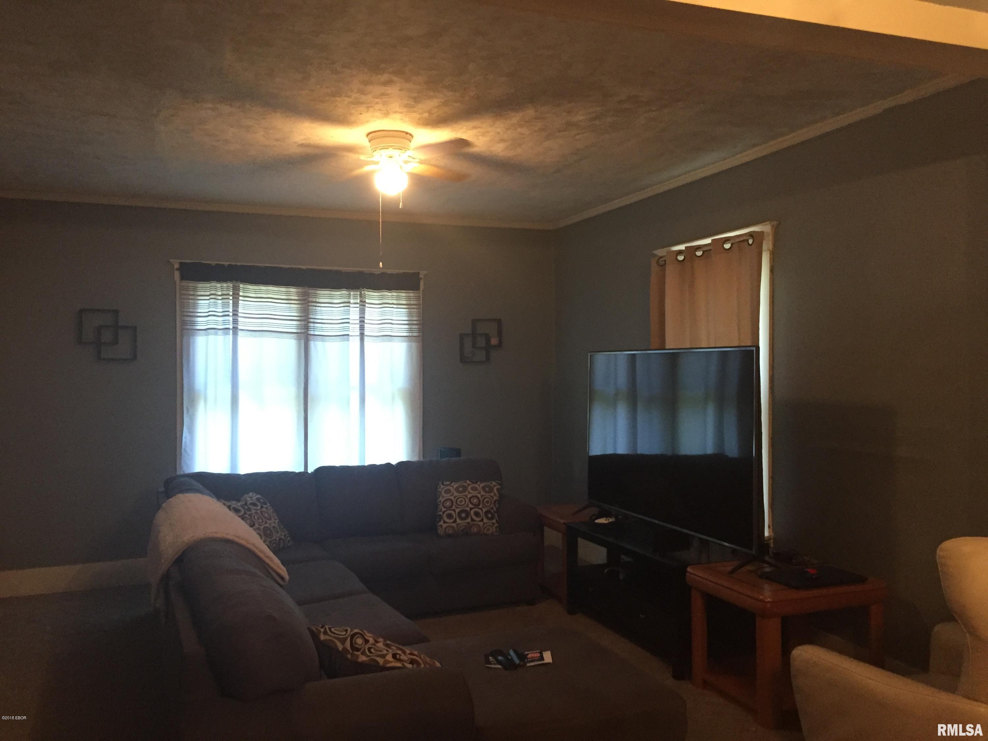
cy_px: 370
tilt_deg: -0.4
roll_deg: -0.5
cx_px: 494
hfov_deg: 61.7
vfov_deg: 48.2
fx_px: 828
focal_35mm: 29
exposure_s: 1/30
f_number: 2.2
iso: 250
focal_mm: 4.15
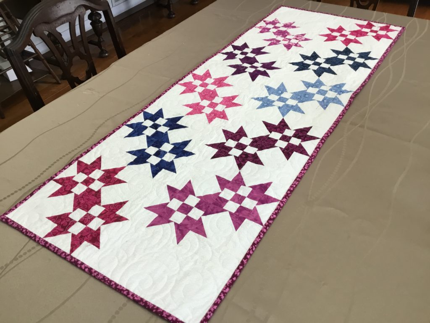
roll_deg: +4.2
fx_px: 385
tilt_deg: -41.6
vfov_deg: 45.4
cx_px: 215
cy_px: 162
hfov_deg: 58.4
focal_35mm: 31
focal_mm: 3.3
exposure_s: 1/30
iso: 50
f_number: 2.4
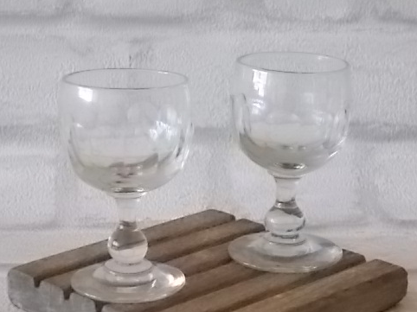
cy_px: 177
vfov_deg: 14.6
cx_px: 212
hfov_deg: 19.5
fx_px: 1216
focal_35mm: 101
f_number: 5.8
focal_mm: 13.5
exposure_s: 1/60
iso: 800
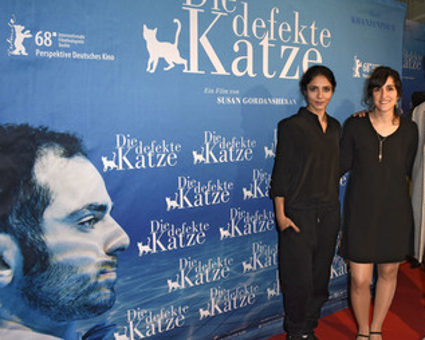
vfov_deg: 37.4
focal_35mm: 40
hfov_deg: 45.1
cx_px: 285
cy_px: 177
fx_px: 503
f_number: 8
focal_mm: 20
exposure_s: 1/160
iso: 500
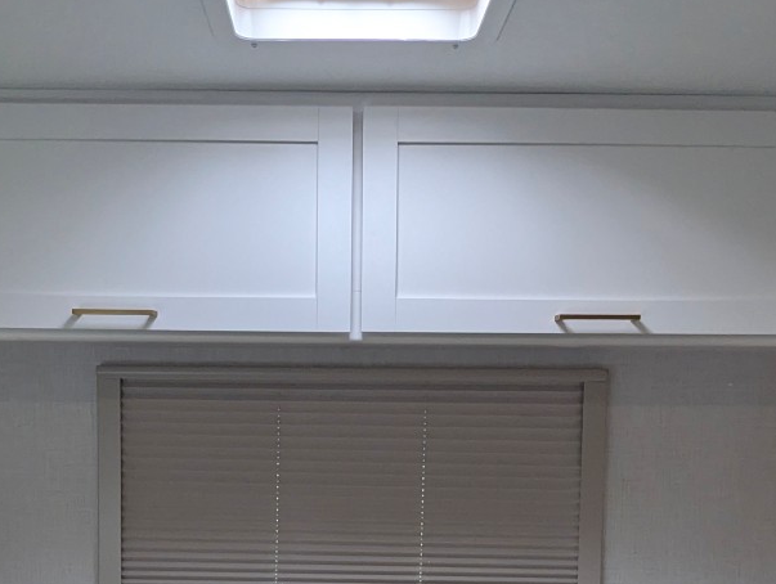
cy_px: 454
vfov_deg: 37.6
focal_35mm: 37
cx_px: 344
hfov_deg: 50.0
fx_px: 831
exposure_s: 1/259
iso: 194
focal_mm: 2.35
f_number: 2.2
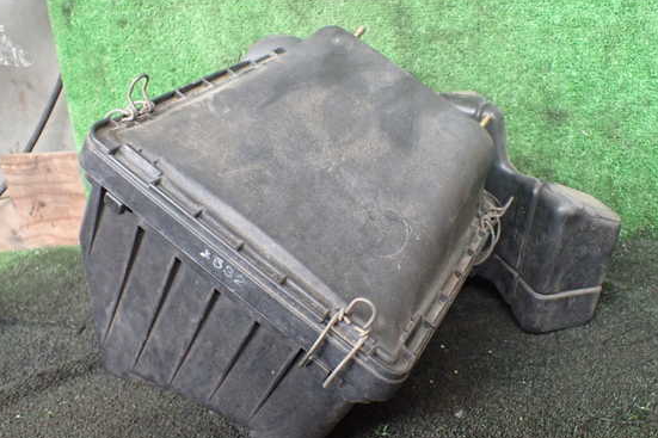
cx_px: 320
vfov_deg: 38.9
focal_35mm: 34
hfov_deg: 55.8
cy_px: 217
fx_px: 621
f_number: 2.3
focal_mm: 5.4
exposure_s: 1/125
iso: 640
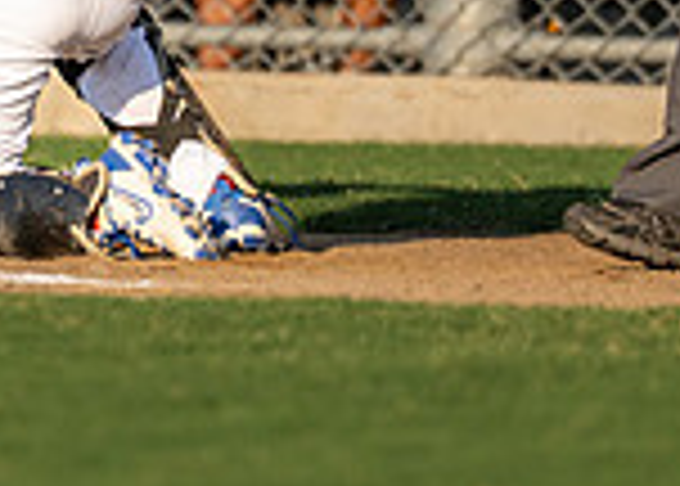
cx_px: 96
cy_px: -174
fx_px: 20152
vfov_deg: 1.4
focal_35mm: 1043
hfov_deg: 1.9
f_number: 2.8
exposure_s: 1/6400
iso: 320
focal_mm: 200
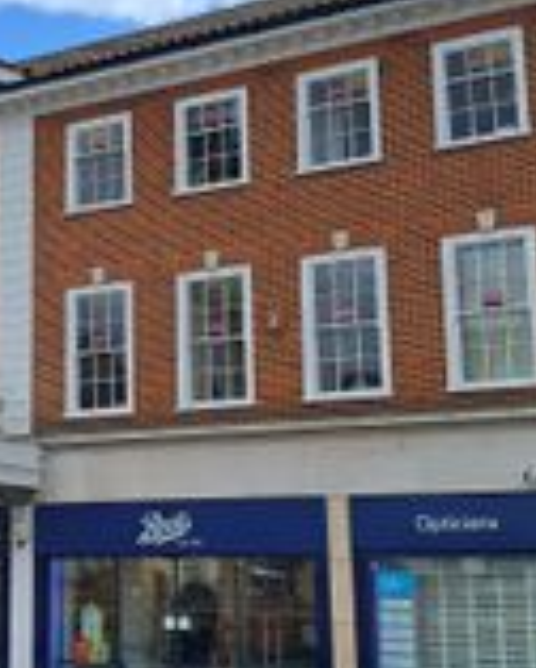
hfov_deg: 22.4
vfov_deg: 28.3
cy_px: 315
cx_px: 64
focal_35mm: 67
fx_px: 1326
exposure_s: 1/949
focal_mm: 4
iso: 50
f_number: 1.8
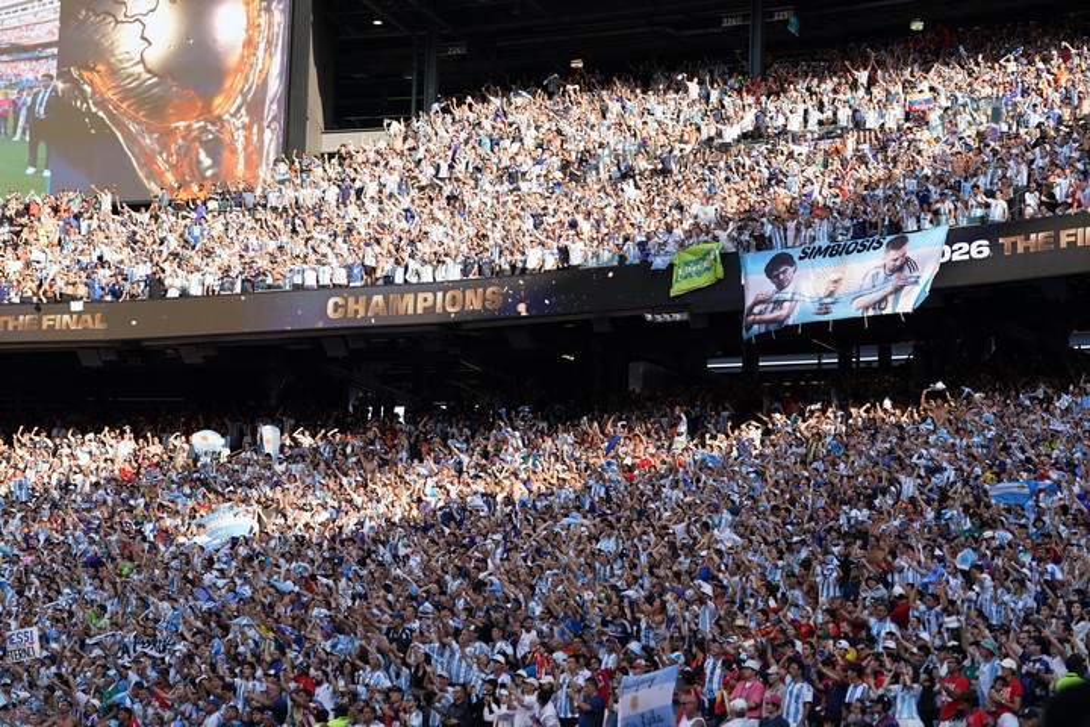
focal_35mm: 81
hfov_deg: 25.1
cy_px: 364
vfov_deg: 16.9
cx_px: 545
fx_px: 2452
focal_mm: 81
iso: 200
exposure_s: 1/1600
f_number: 2.5
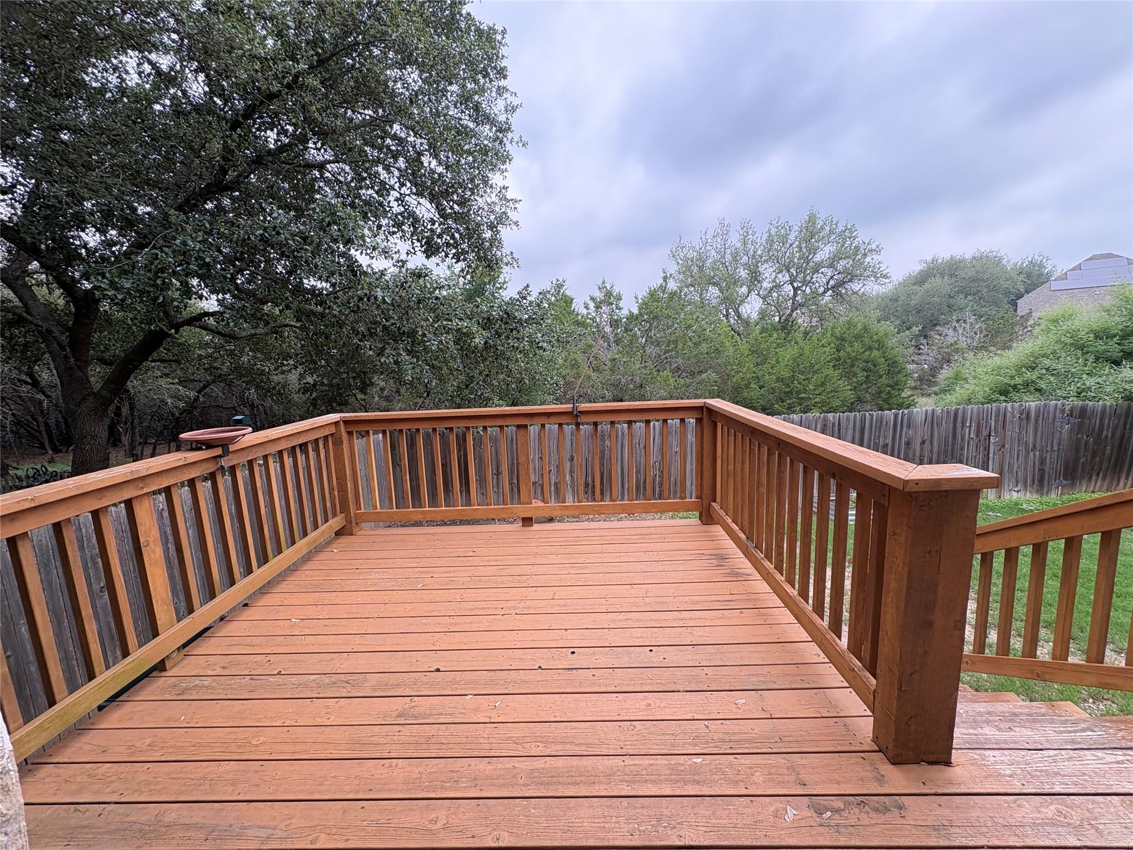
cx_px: 566
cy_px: 425
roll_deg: +2.7
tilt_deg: -8.9
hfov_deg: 102.1
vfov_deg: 85.7
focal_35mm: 14
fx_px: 458
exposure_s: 1/270
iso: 64
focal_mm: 2.22
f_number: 2.2
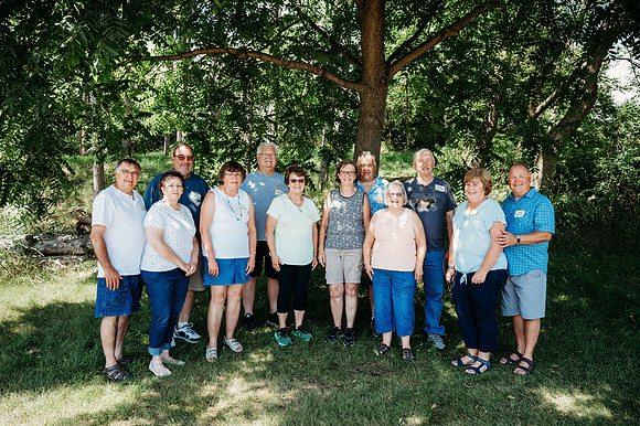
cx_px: 320
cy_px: 213
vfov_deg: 44.2
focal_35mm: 30
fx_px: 524
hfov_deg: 62.8
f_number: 4.5
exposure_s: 1/200
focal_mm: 29.5
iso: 200
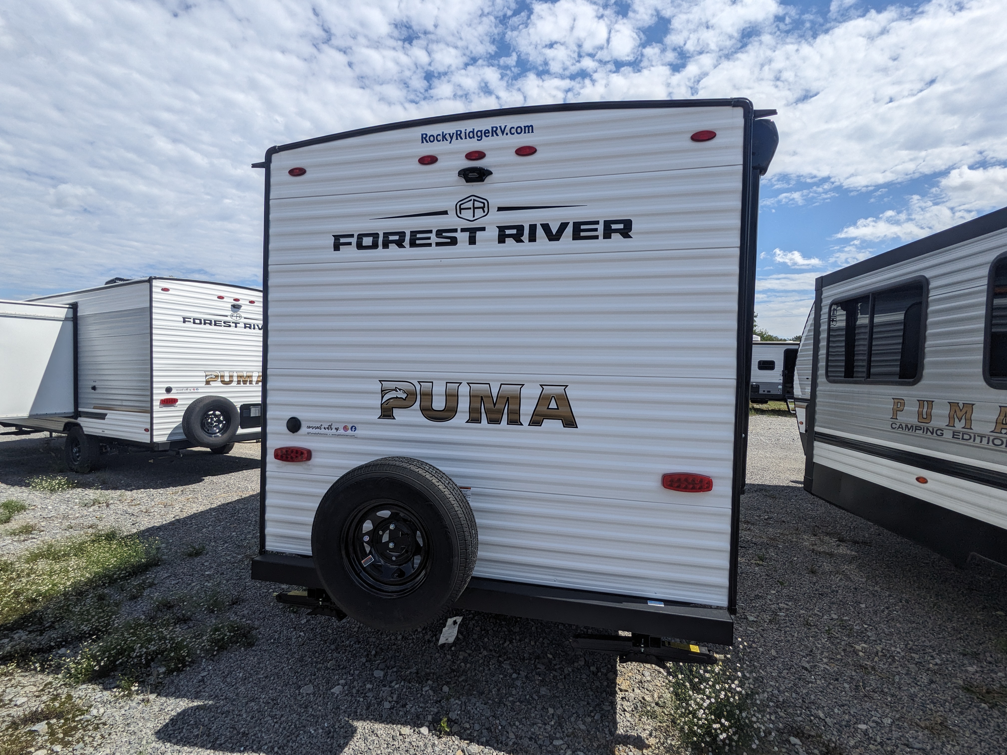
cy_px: 378
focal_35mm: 16
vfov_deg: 78.1
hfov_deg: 94.5
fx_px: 465
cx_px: 504
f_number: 2.2
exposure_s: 1/1838
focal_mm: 2.22
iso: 38
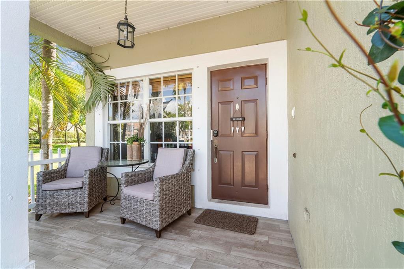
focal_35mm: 16
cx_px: 202
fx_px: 179
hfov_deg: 96.8
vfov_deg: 73.7
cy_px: 134
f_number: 11
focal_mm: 16
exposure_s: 1/30
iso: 100
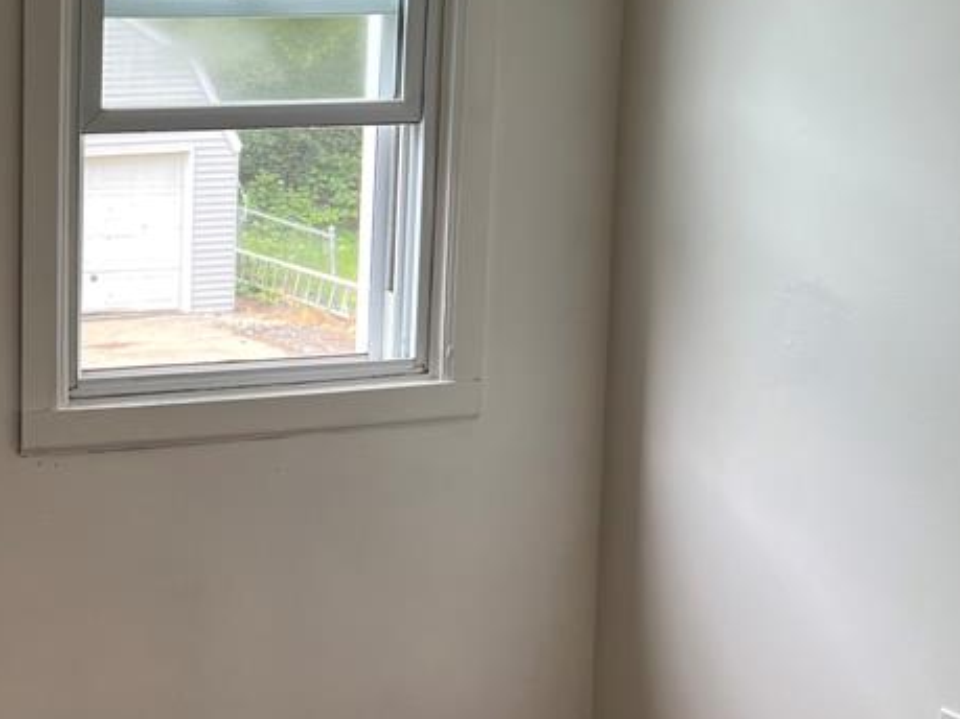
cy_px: 240
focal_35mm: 58
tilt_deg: -8.9
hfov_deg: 30.0
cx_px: -79
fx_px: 1608
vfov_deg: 25.1
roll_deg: +0.0
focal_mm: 5.7
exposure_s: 1/160
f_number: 1.5
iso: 40
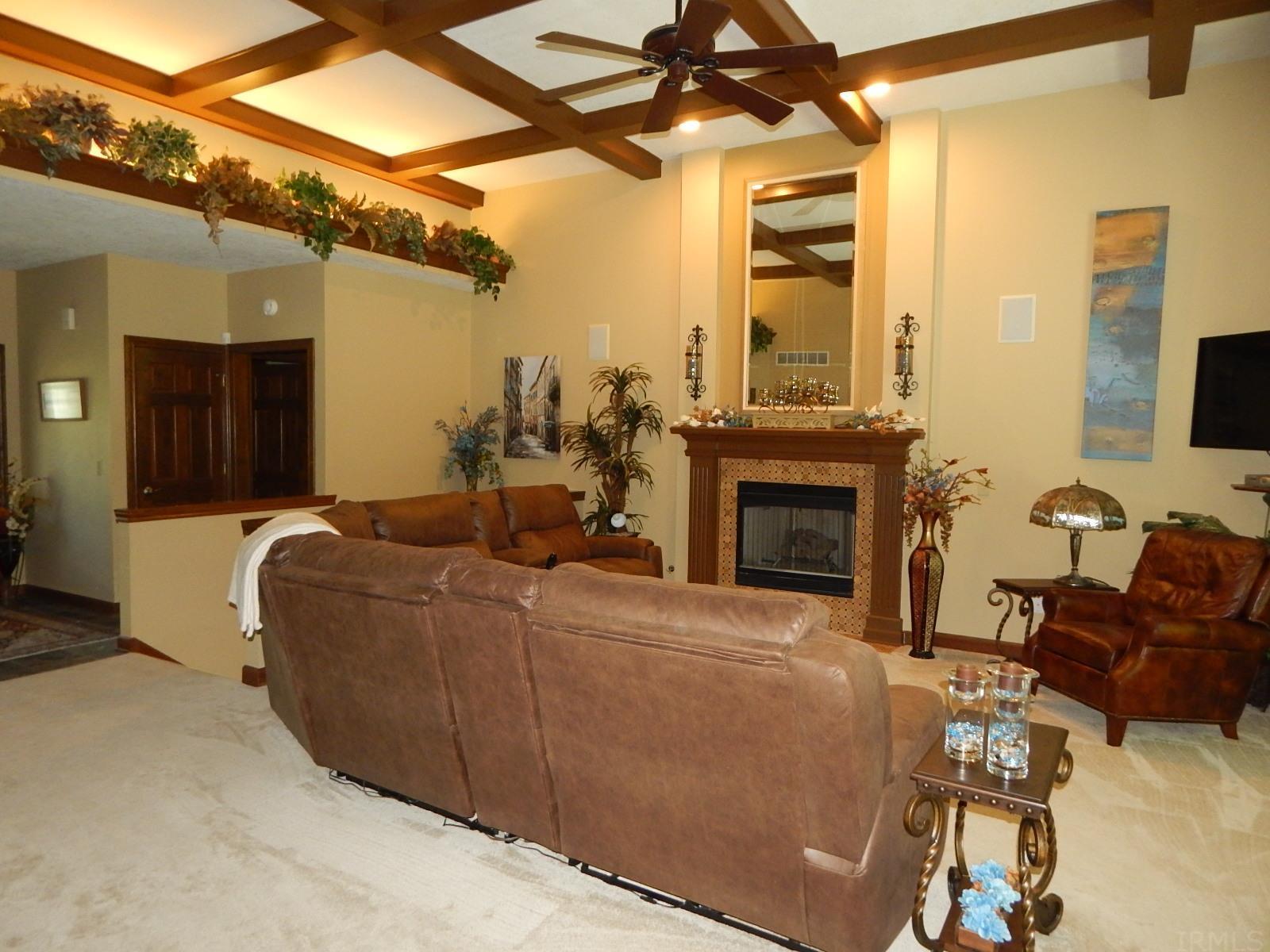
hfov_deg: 76.4
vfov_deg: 61.1
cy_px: 476
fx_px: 807
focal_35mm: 22
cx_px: 635
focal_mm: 4
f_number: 3
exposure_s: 1/30
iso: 360
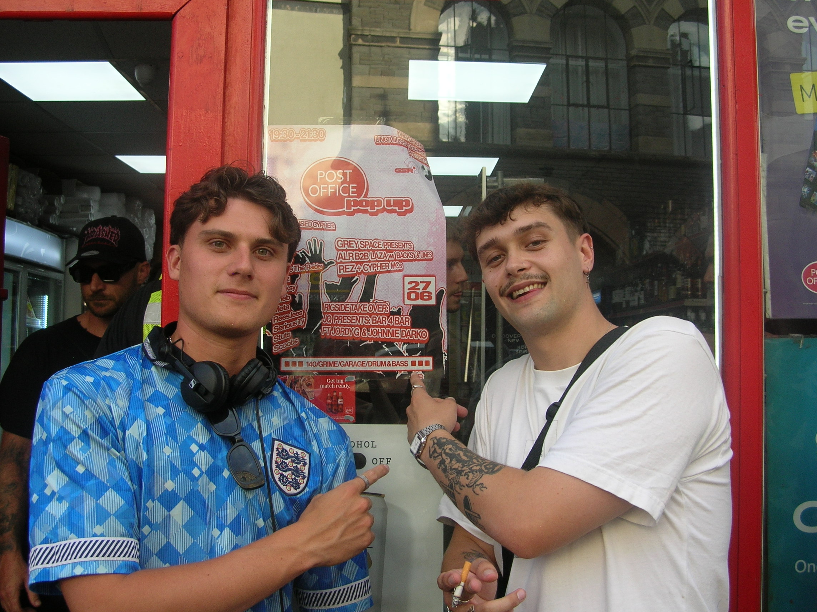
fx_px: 849
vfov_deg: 39.6
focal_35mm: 36
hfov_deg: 51.4
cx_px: 408
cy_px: 306
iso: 50
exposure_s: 1/175
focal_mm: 6
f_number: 2.7
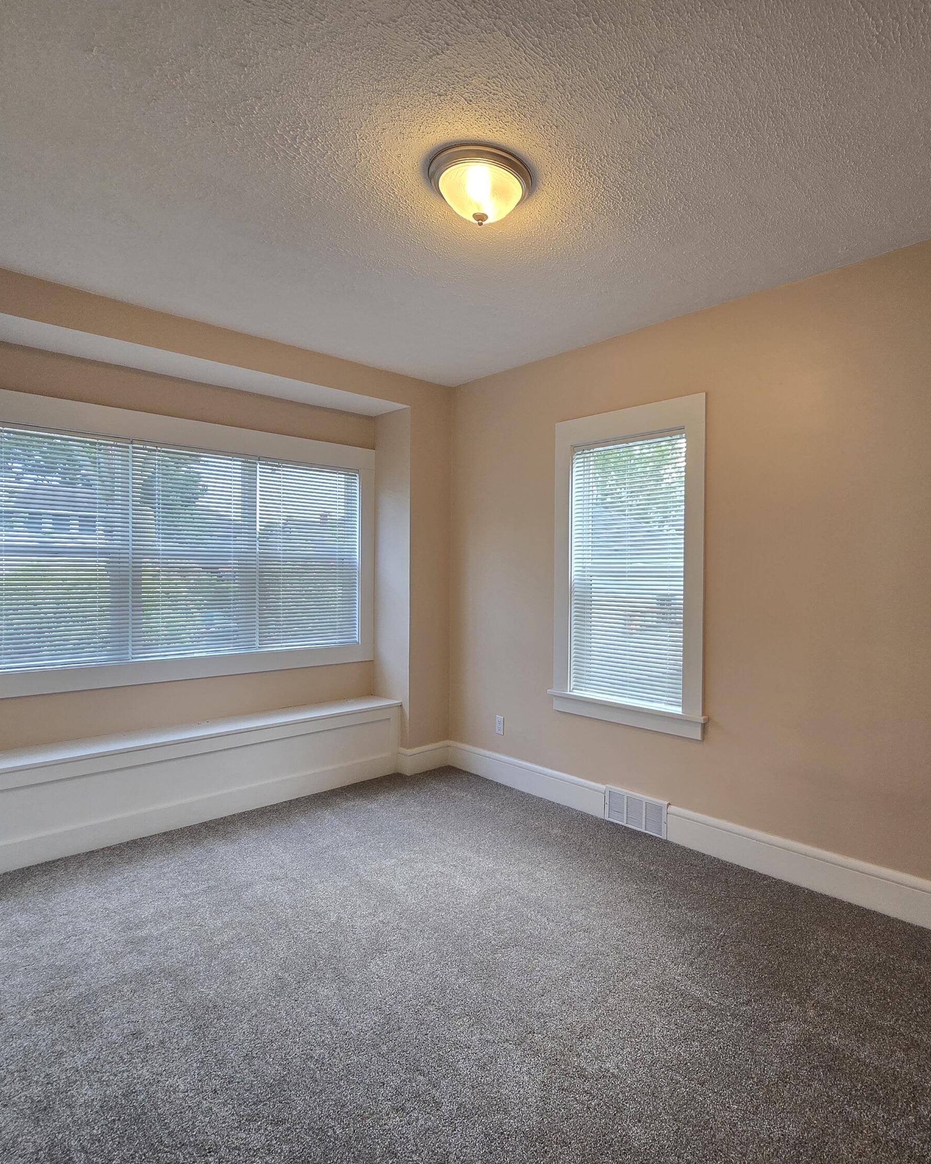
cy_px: 581
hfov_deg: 75.6
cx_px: 582
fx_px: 586
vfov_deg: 89.6
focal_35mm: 17
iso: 100
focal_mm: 2.2
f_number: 2.2
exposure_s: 1/60
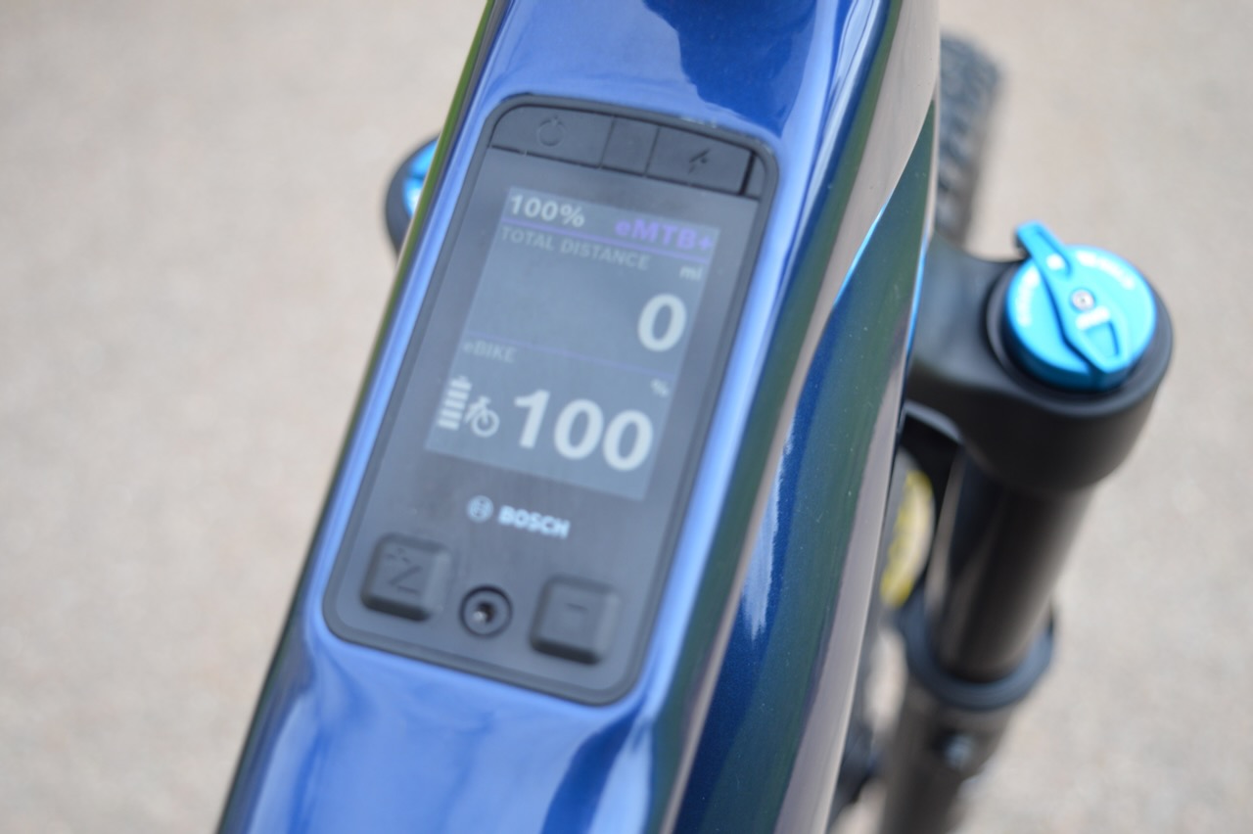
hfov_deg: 38.9
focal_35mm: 51
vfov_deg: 26.5
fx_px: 1774
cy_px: 417
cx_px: 626
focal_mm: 34
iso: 280
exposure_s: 1/125
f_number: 5.6
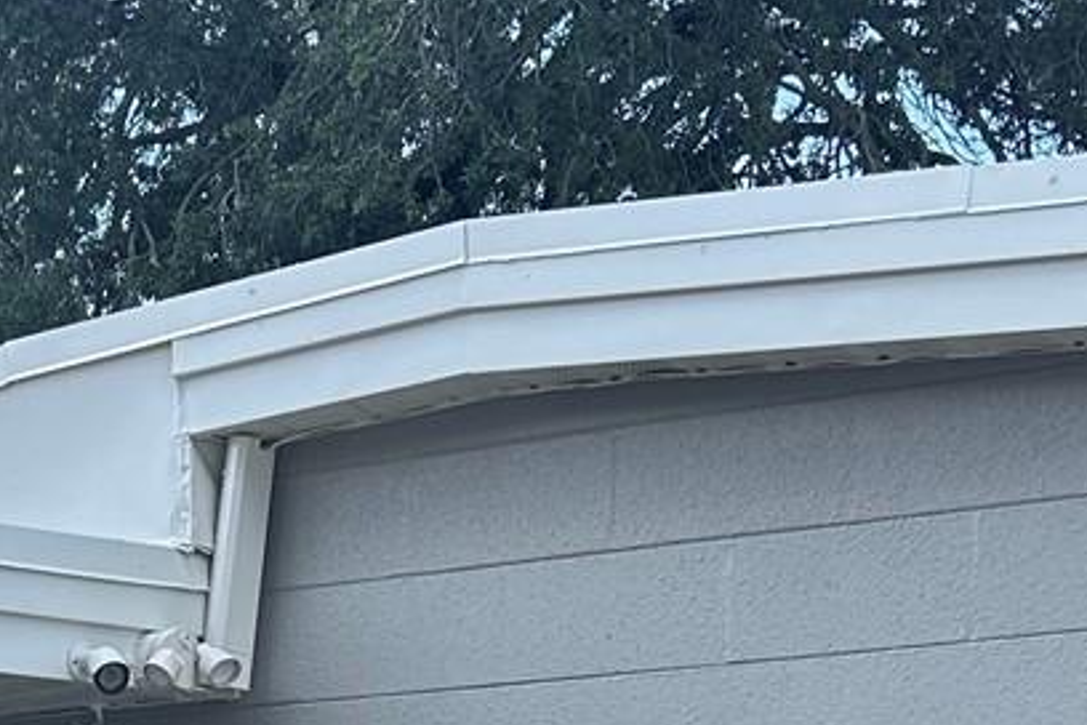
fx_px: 3200
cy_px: 1365
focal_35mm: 106
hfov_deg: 18.5
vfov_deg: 11.8
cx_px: -131
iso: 50
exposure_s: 1/1068
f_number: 1.5
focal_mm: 5.7
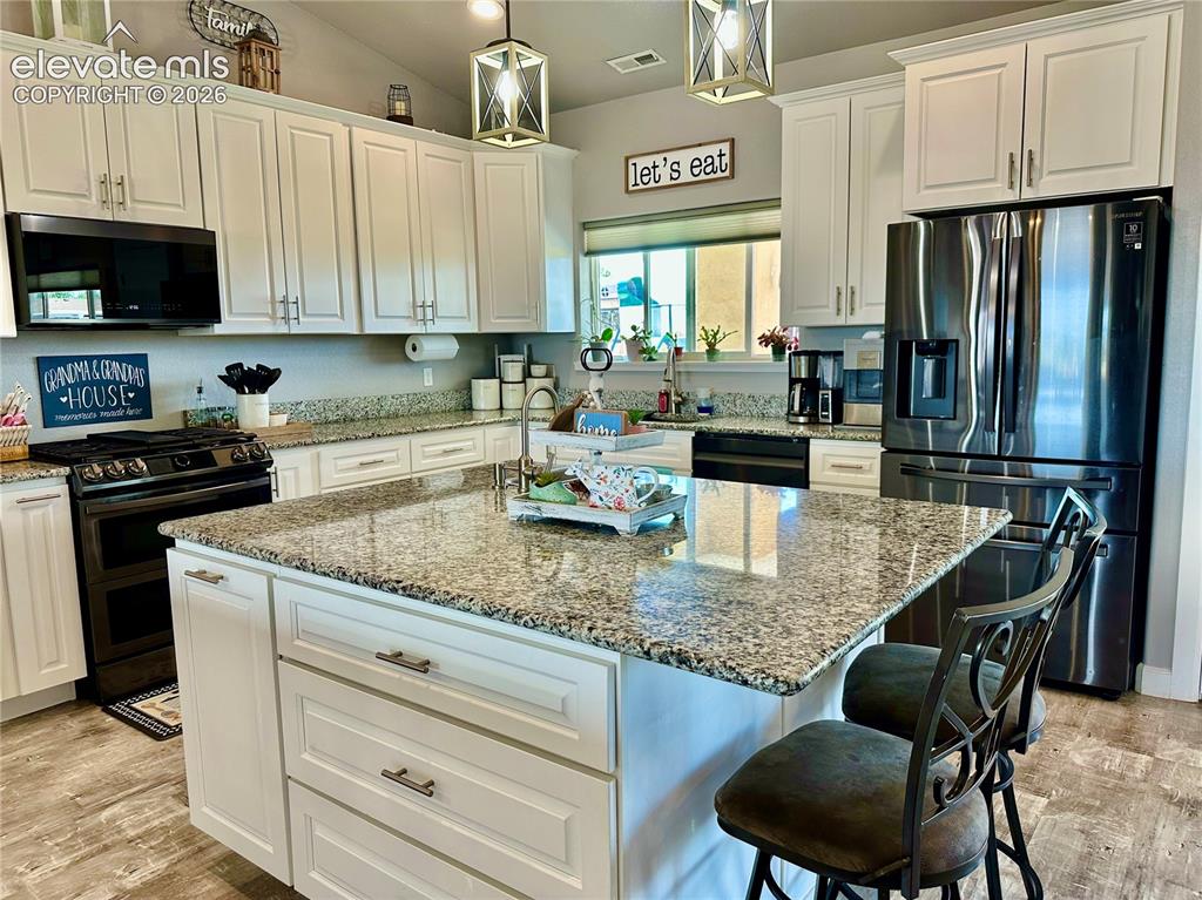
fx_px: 833
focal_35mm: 24
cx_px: 601
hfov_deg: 71.6
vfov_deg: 56.8
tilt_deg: -8.0
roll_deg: +1.1
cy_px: 450
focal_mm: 6.86
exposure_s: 1/120
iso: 125
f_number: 1.78
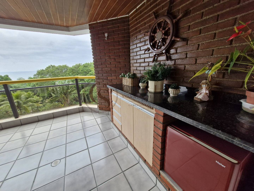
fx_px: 95
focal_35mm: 13
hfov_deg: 106.2
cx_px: 127
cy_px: 96
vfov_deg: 89.9
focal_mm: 1.74
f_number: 2.2
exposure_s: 1/253
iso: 50
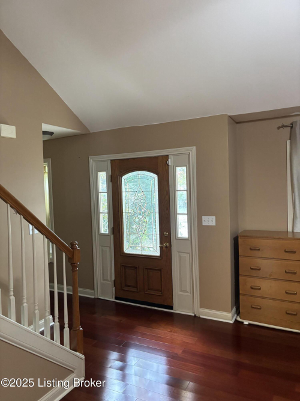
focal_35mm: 26
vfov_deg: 67.3
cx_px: 150
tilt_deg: -3.7
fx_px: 301
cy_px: 200
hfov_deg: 53.0
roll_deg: +2.0
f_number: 1.6
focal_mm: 5.96
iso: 500
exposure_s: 1/60
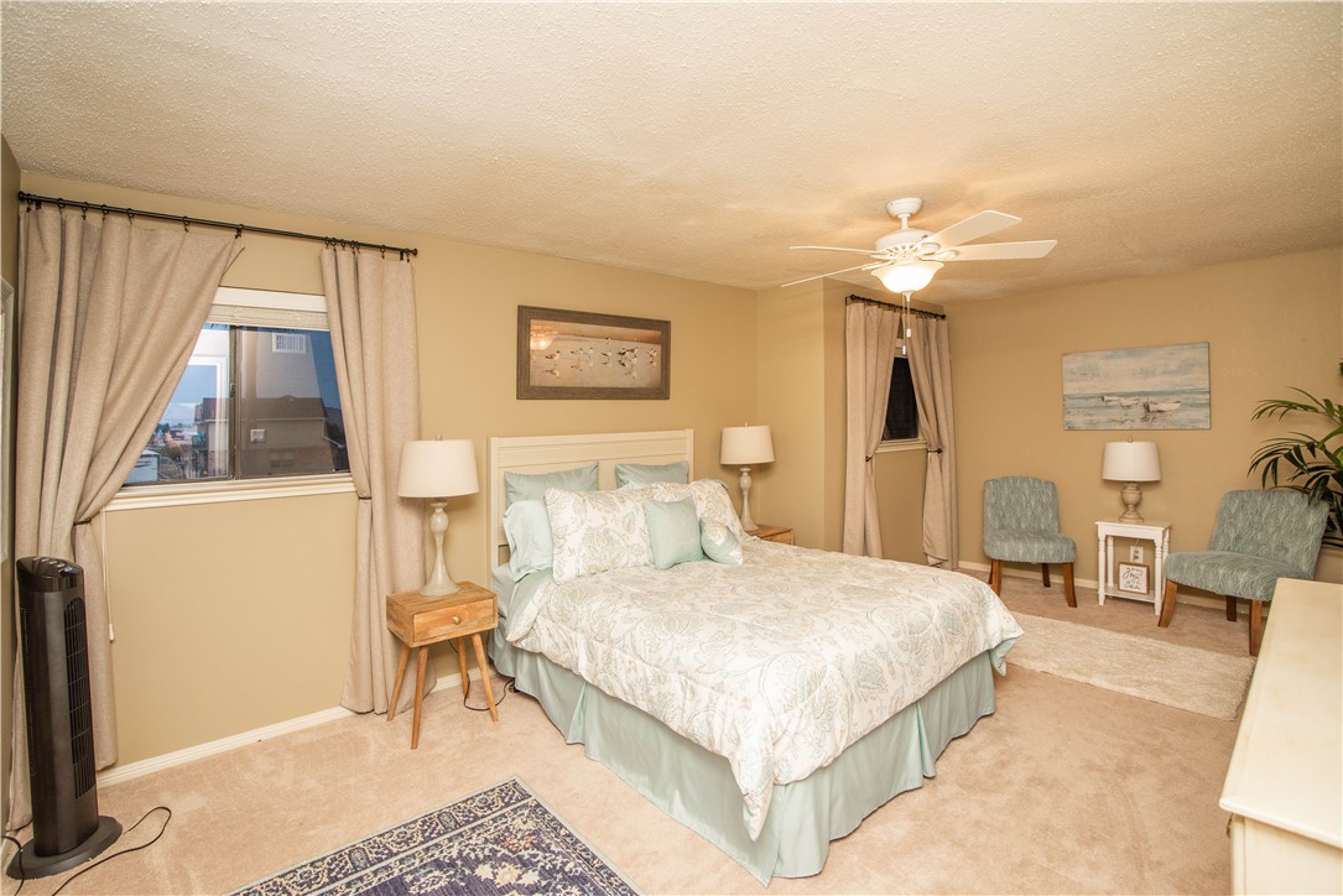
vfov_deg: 77.4
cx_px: 672
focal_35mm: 15
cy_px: 448
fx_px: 560
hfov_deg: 100.4
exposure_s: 1/50
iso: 320
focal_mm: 15
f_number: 8
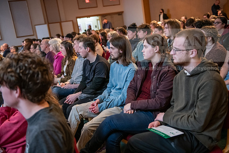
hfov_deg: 48.4
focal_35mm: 40
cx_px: 114
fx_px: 254
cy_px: 76
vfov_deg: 33.4
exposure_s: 1/125
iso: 3200
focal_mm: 40
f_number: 2.8
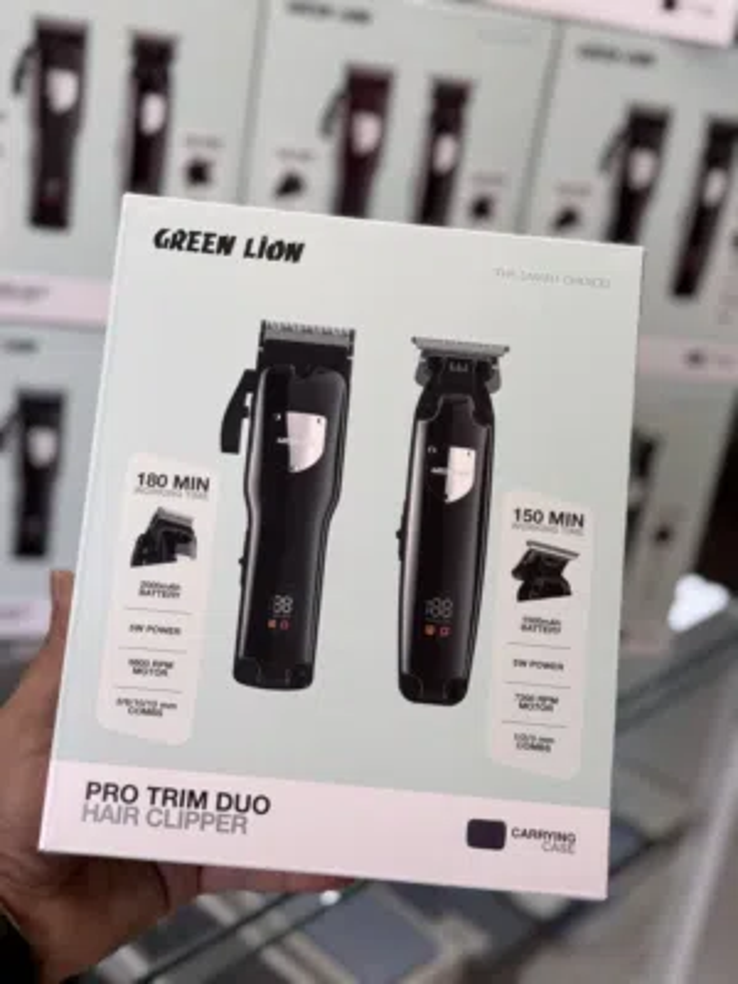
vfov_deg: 39.7
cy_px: 492
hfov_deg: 30.3
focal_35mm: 48
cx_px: 369
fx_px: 1364
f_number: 1.78
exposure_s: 1/218
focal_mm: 6.76
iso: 50
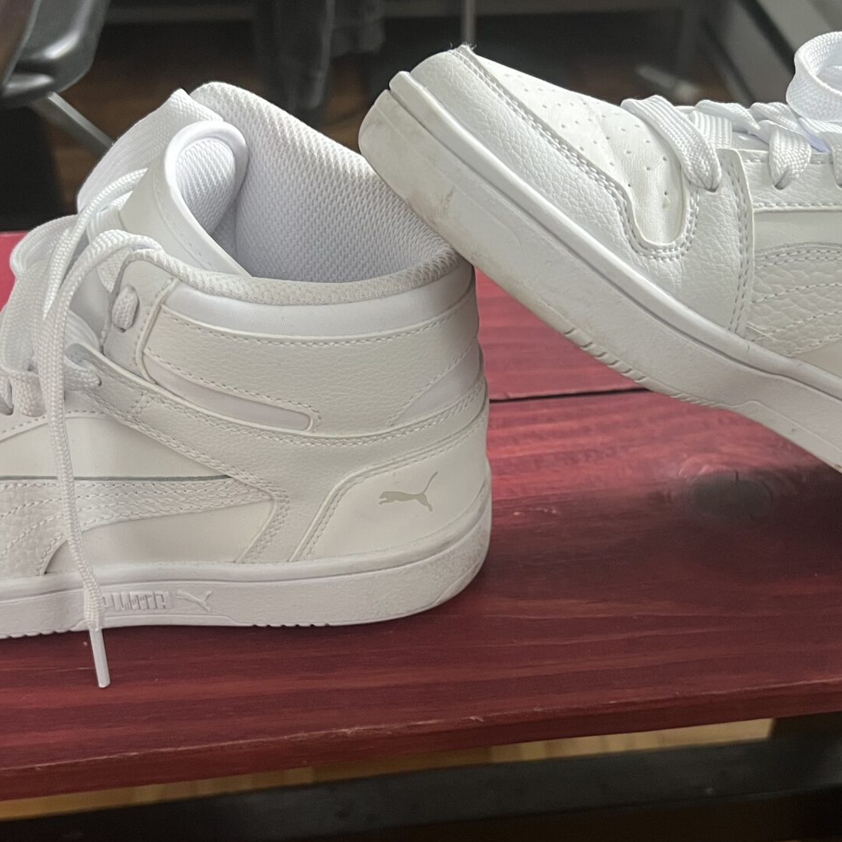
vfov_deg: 39.1
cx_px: 472
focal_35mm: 43
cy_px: 458
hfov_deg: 39.1
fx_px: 1183
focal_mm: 5.7
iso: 500
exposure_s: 1/54
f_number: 1.5
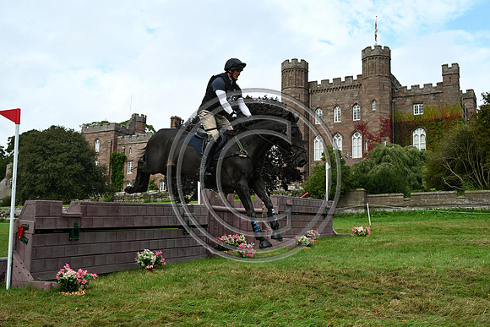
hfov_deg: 48.4
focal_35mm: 40
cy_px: 164
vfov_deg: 33.4
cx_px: 245
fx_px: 545
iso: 450
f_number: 5.6
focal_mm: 40
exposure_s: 1/1250
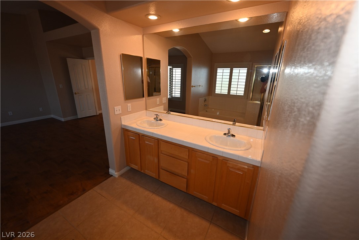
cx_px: 180
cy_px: 120
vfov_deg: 81.2
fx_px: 140
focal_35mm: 14
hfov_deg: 104.3
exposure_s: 1/90
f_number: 4.8
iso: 1100
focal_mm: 14
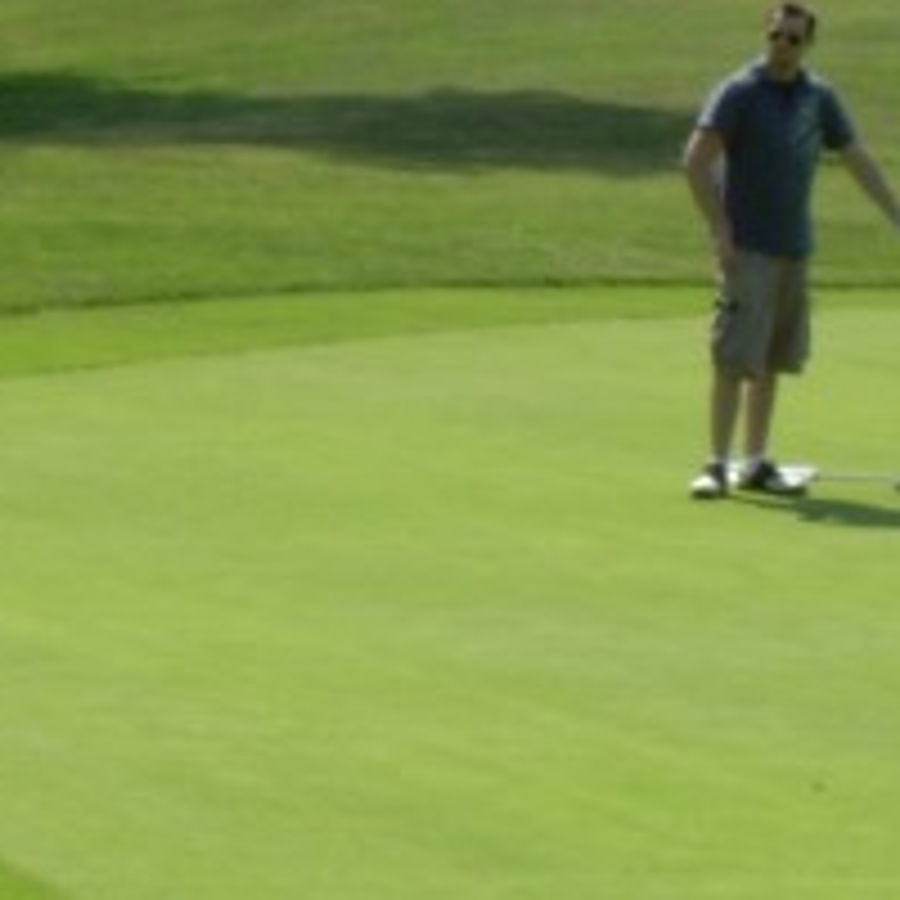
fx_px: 9148
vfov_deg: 5.6
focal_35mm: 311
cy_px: 472
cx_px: 472
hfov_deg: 5.6
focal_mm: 18.9
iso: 50
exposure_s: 1/136
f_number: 8
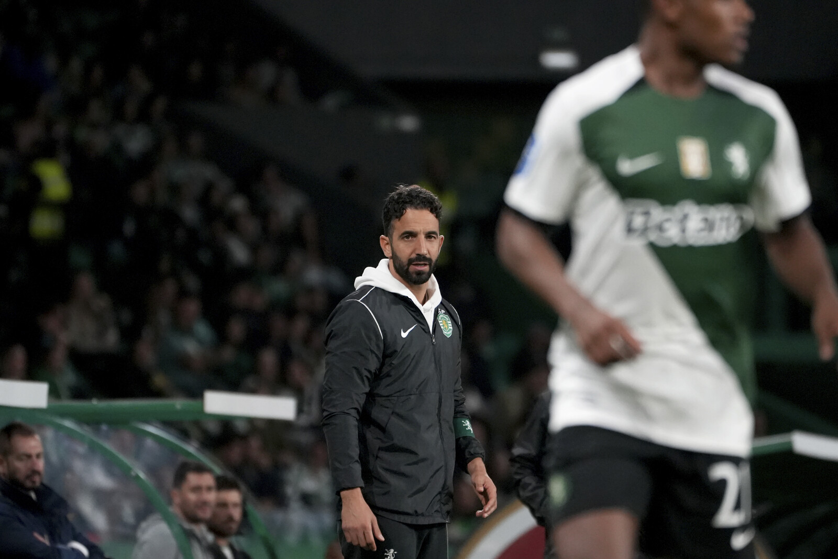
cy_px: 280
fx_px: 13967
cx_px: 419
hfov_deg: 3.4
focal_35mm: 600
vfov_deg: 2.3
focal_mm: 400
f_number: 5.6
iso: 4000
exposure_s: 1/1250
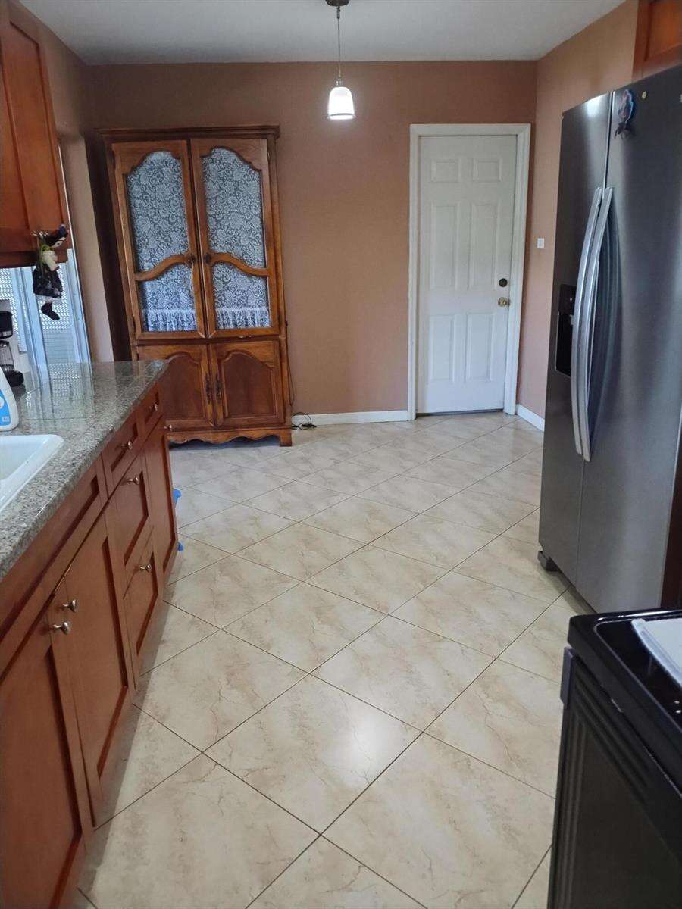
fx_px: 657
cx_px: 341
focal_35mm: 25
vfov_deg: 69.4
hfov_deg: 54.9
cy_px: 454
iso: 331
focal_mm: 4.71
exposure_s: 1/40
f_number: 1.7
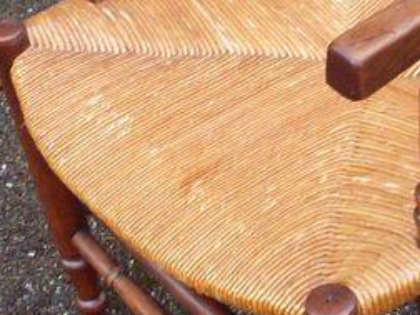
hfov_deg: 16.4
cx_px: 368
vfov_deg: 12.3
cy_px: 12
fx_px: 1444
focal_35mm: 119
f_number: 3.3
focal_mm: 5.2
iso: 160
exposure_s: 1/30
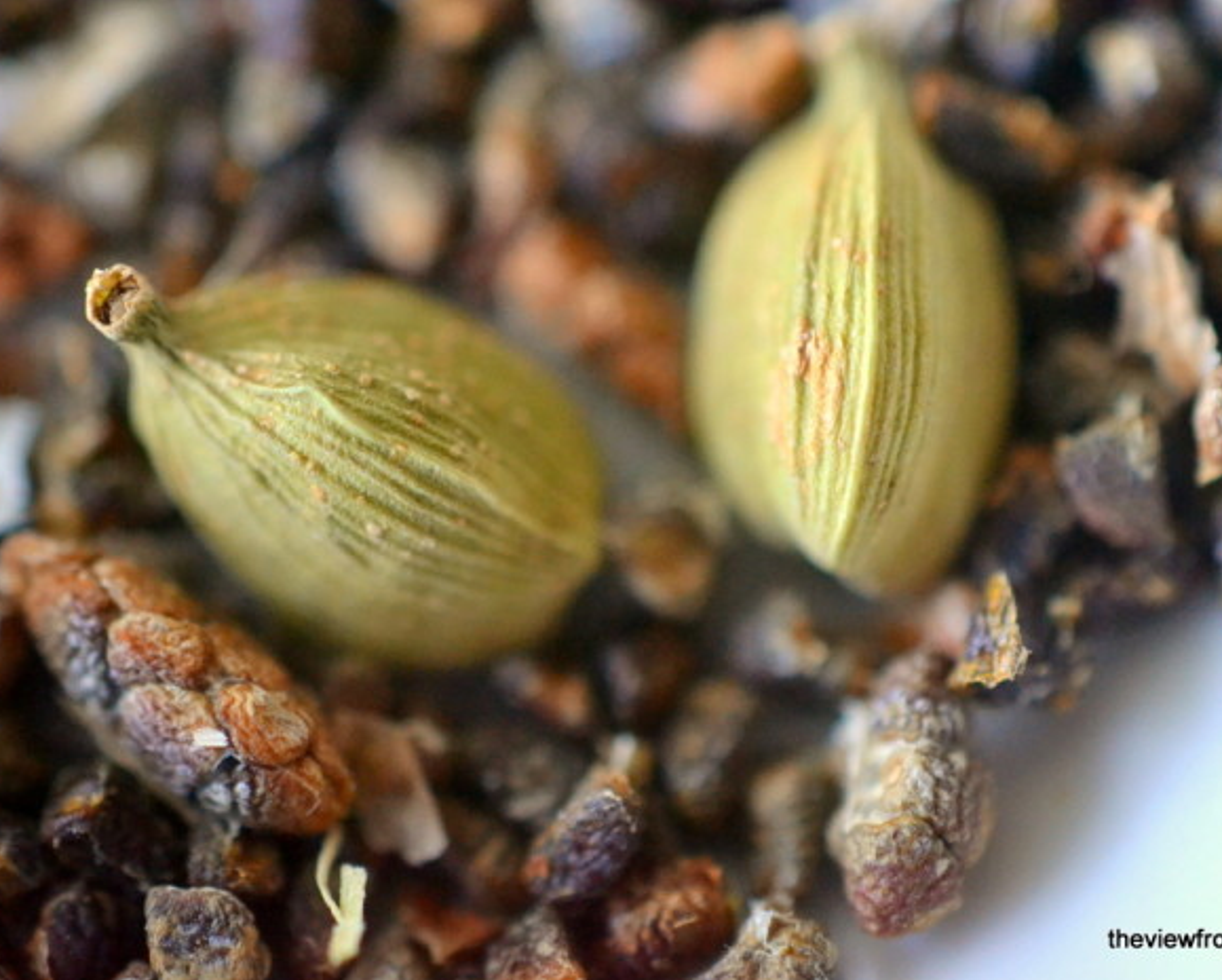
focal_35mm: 68
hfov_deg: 27.9
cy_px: 490
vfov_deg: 22.5
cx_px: 673
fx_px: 2461
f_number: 3.8
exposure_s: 1/60
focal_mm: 40
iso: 2500
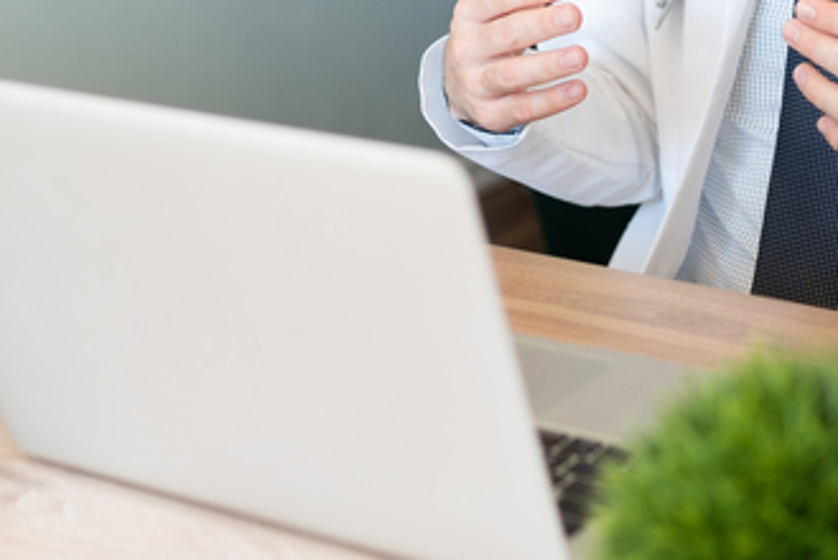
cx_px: 647
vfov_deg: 13.2
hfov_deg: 19.8
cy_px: -79
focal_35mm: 102
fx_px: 2376
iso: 320
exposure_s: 1/160
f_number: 2
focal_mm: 35
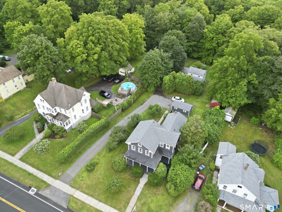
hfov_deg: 71.6
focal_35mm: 24
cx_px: 141
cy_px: 106
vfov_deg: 56.8
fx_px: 196
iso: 130
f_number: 1.7
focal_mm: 6.7
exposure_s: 1/125
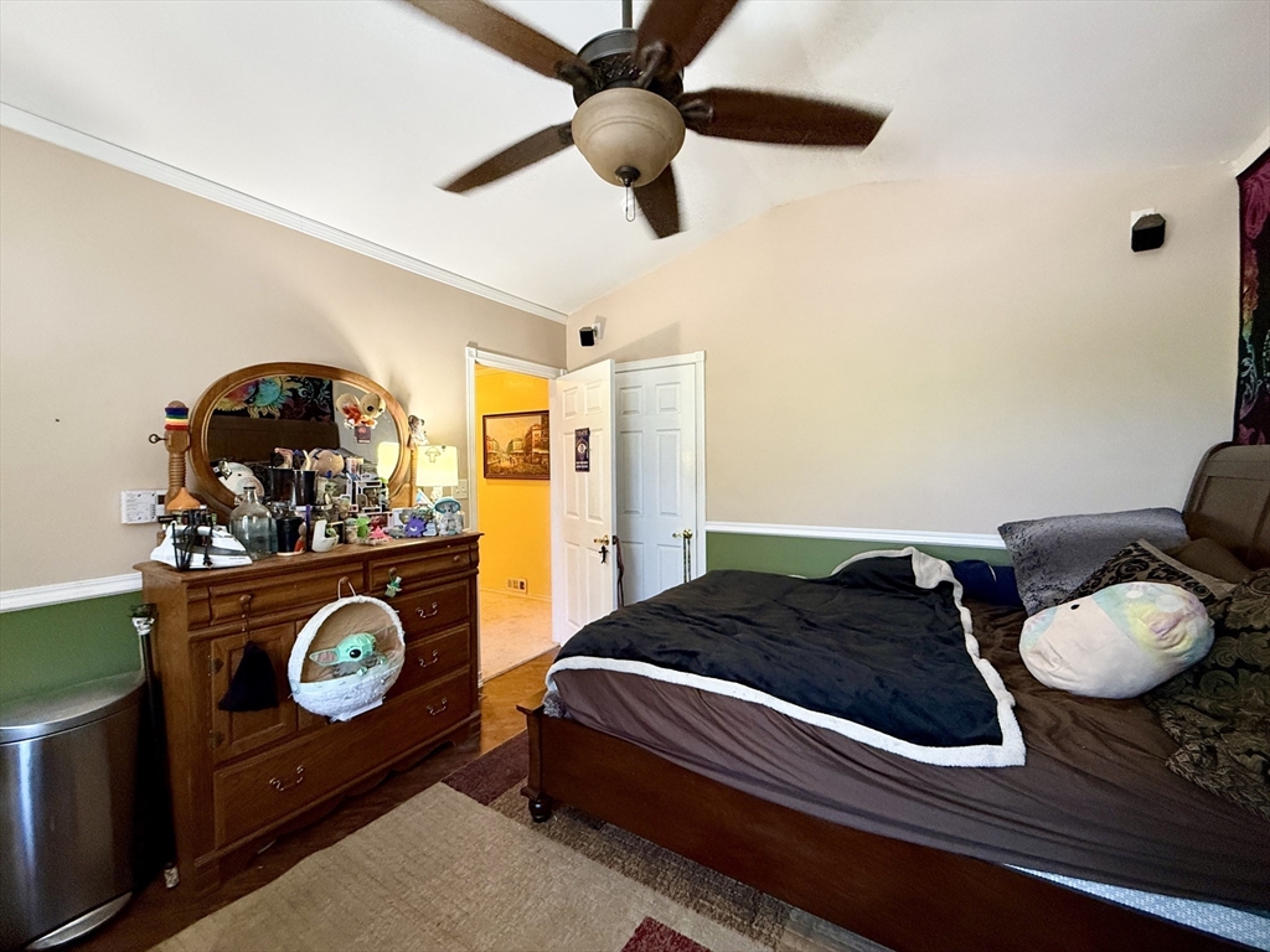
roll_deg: -0.2
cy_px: 476
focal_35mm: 14
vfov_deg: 85.7
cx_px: 635
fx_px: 514
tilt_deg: -1.3
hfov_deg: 102.1
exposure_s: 1/60
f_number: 2.2
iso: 320
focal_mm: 2.22
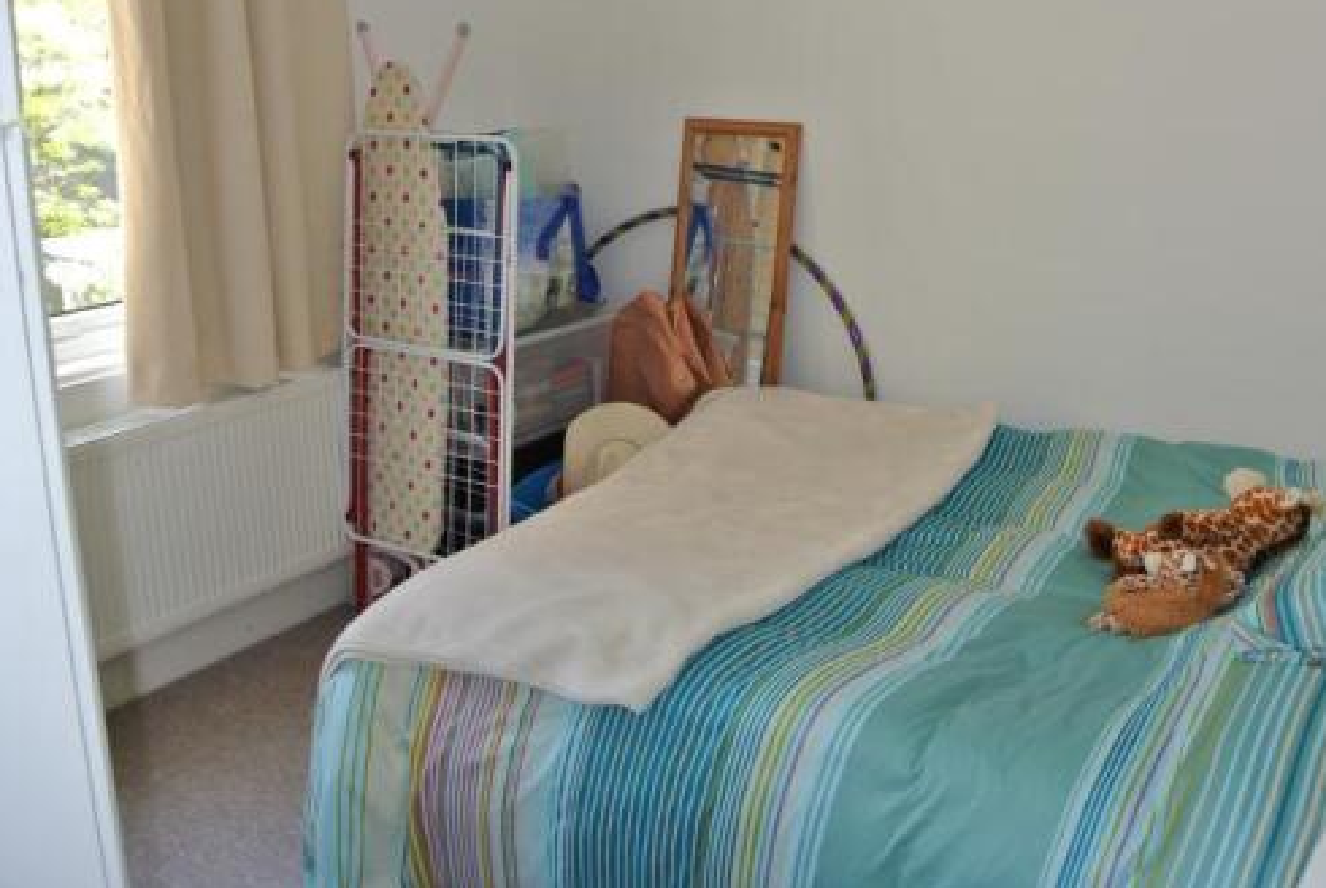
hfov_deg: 52.3
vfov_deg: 36.6
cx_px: 859
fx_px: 1328
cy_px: 299
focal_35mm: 36
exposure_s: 1/60
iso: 200
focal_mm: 10
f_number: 4.5
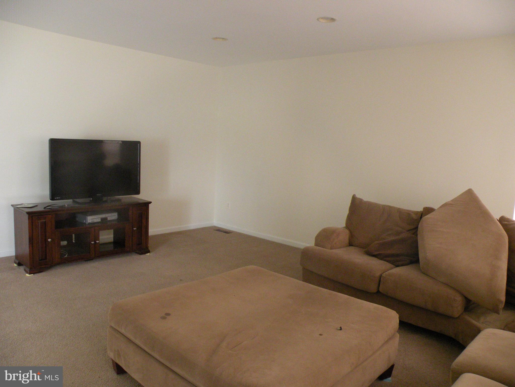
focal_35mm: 27
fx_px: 402
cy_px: 194
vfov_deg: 51.4
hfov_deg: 65.3
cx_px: 258
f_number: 2.8
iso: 358
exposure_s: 1/60
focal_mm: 4.7
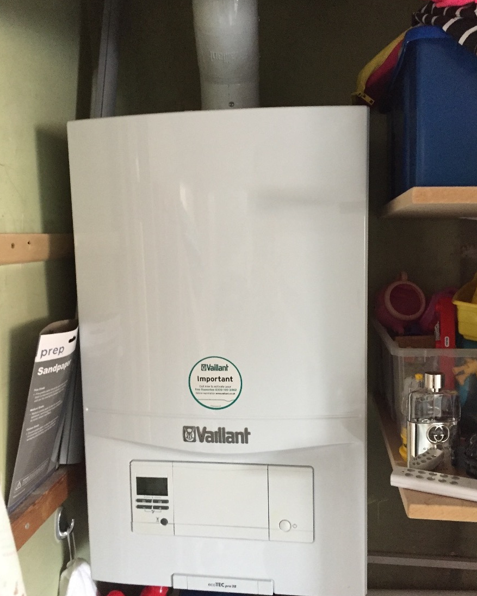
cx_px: 238
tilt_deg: -5.2
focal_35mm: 31
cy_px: 301
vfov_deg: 57.2
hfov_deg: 47.1
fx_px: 547
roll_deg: +1.5
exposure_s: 1/17
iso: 250
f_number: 2.2
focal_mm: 4.15
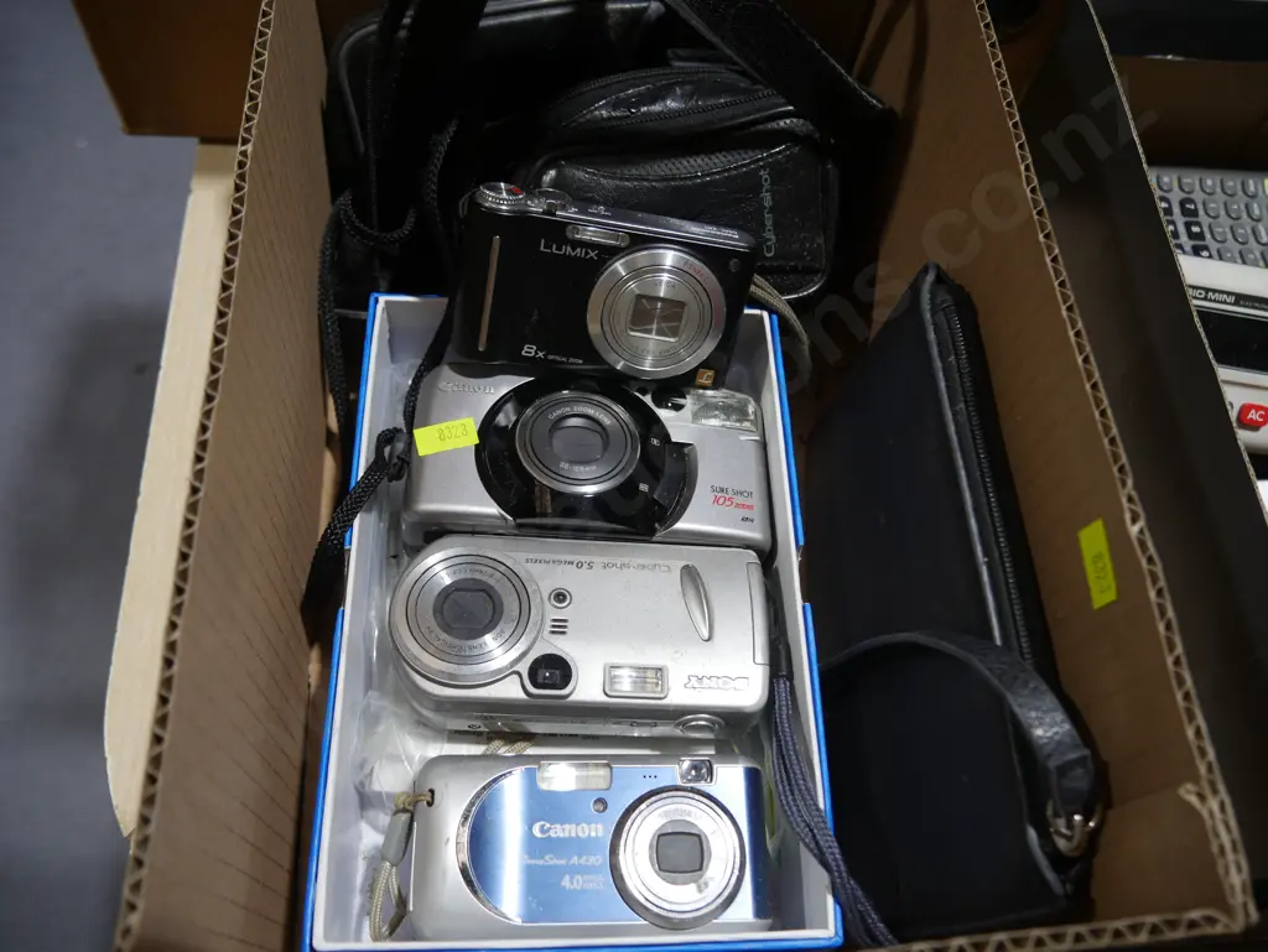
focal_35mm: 28
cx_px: 634
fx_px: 1026
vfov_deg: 49.8
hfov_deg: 63.4
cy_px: 476
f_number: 3.5
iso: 200
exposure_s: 1/80
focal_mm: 14
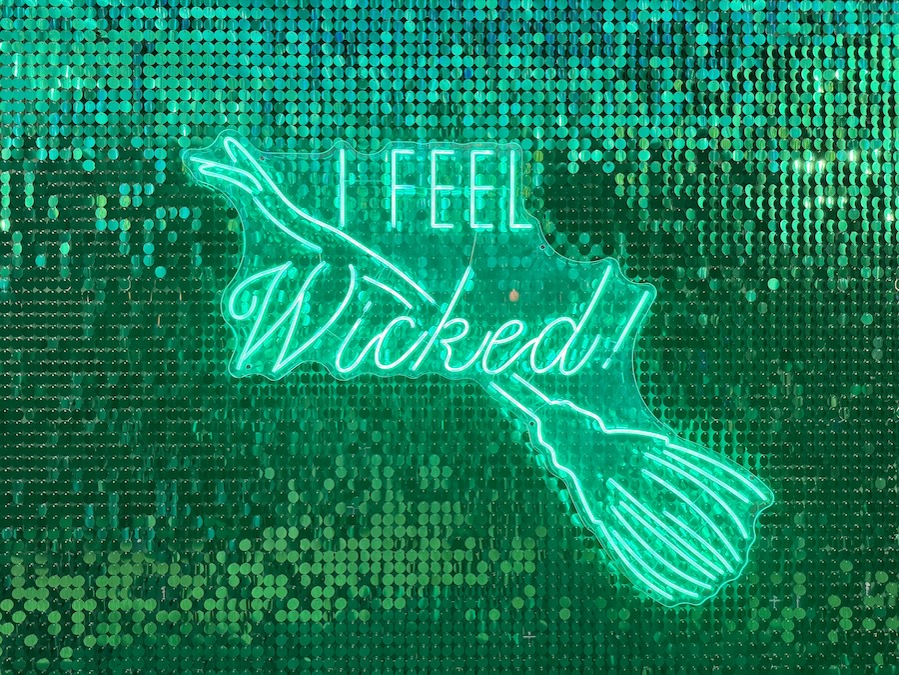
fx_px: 623
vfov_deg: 56.8
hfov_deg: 71.6
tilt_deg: -0.7
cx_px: 450
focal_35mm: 24
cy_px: 338
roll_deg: -0.1
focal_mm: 6.76
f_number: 1.78
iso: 200
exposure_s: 1/86
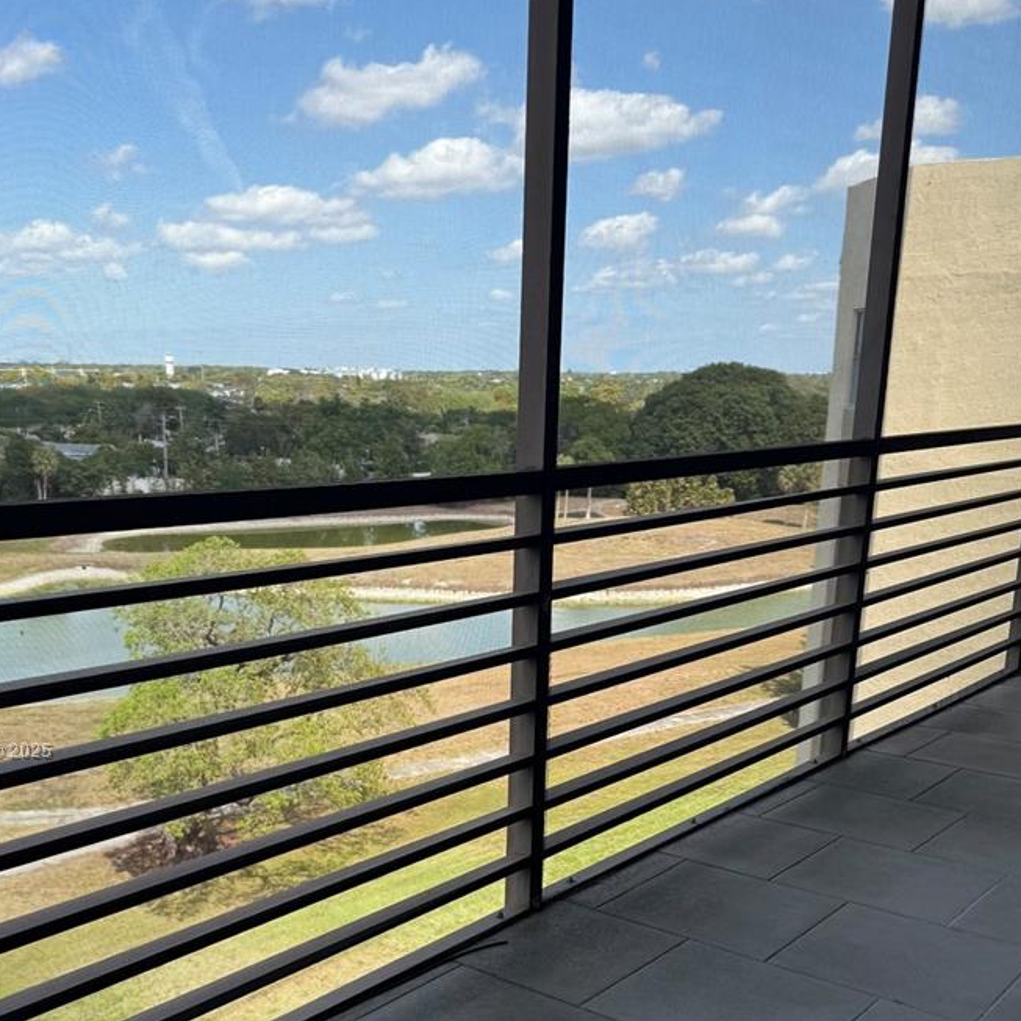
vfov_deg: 41.7
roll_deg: -0.3
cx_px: 469
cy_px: 752
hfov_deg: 42.8
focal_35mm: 39
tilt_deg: -15.1
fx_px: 1301
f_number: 1.78
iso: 80
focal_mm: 6.76
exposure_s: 1/1770
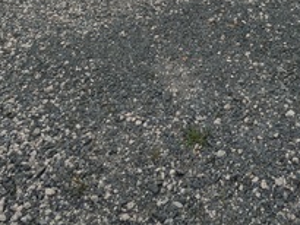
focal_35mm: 50
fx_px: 434
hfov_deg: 37.7
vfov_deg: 23.1
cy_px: -120
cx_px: 202
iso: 49
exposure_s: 1/574
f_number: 2.2
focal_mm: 2.35
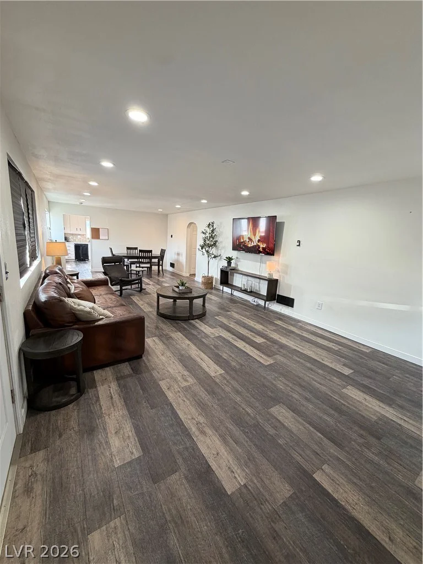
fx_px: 228
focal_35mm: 14
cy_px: 282
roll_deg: -3.5
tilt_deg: -10.9
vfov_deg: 102.1
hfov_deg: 85.7
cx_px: 212
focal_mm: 2.22
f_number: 2.2
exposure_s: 1/60
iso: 200
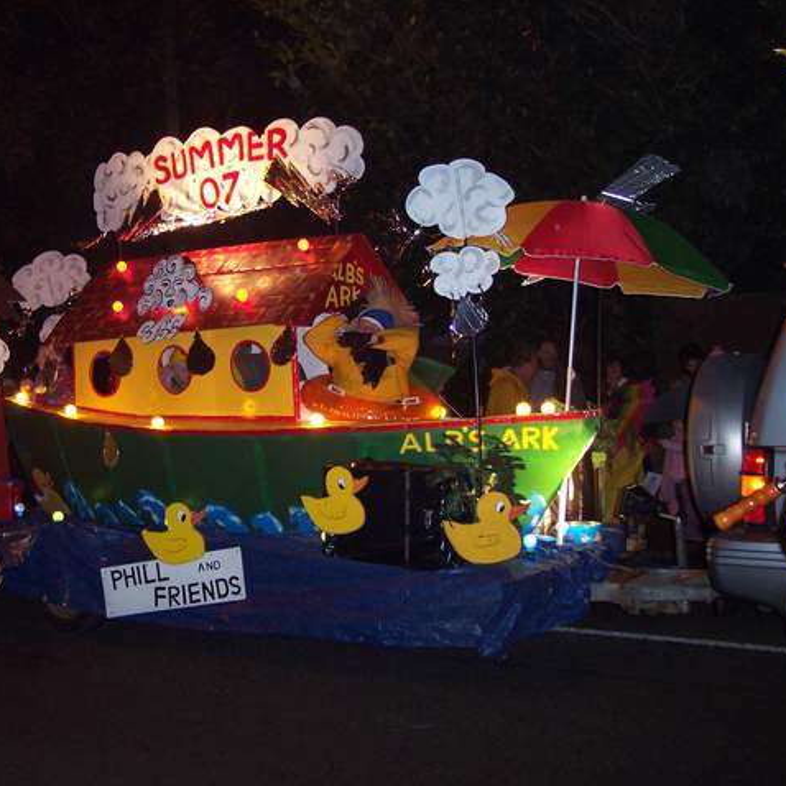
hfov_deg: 37.3
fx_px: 1156
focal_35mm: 45
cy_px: 393
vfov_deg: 37.6
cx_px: 281
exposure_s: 1/30
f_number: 2.8
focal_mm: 8
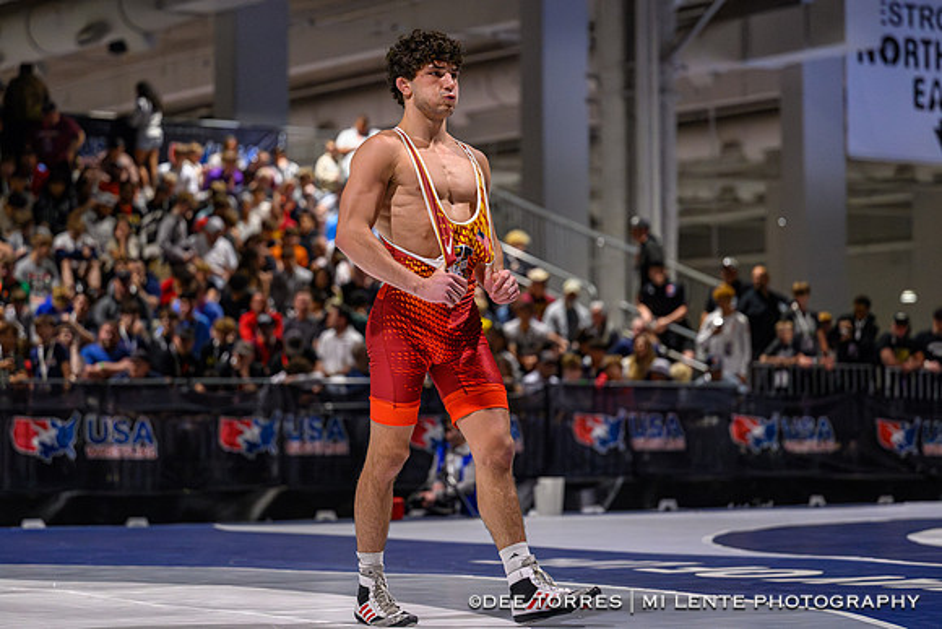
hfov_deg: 20.3
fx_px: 2633
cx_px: 436
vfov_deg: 13.6
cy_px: 282
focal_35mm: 101
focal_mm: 89
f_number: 2.8
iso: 8000
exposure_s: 1/800
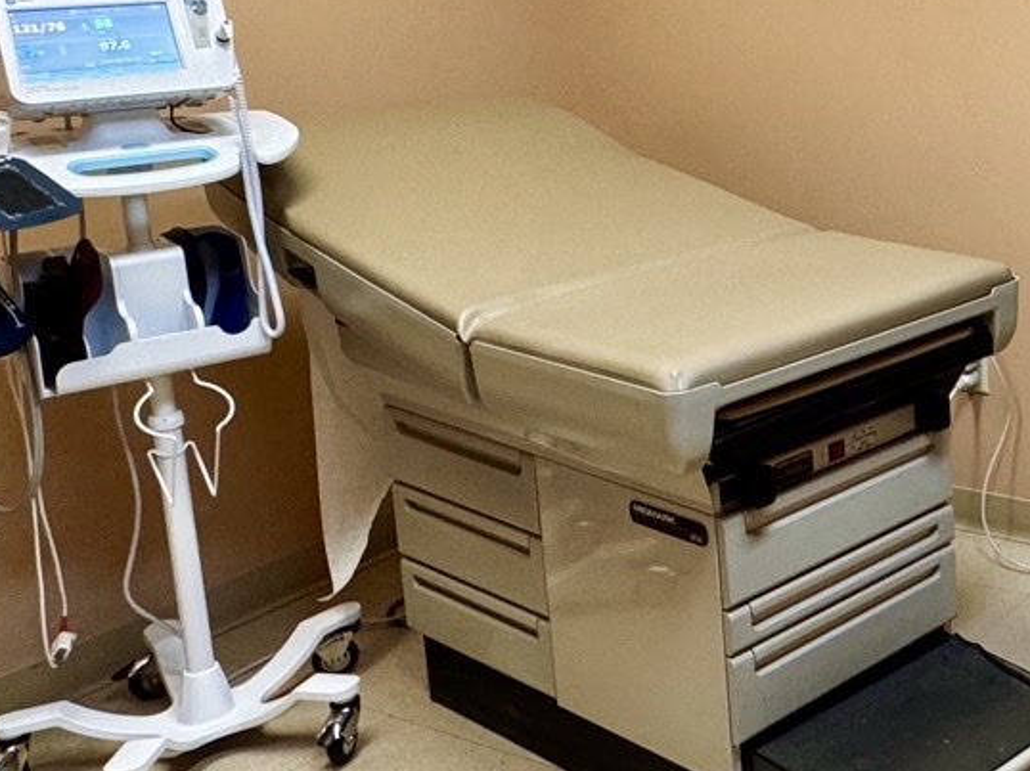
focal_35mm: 50
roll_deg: +0.1
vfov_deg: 28.5
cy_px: 159
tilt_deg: -11.1
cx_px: 1262
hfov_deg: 31.5
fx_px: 1487
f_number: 2.2
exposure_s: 1/60
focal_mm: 2.22
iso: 160
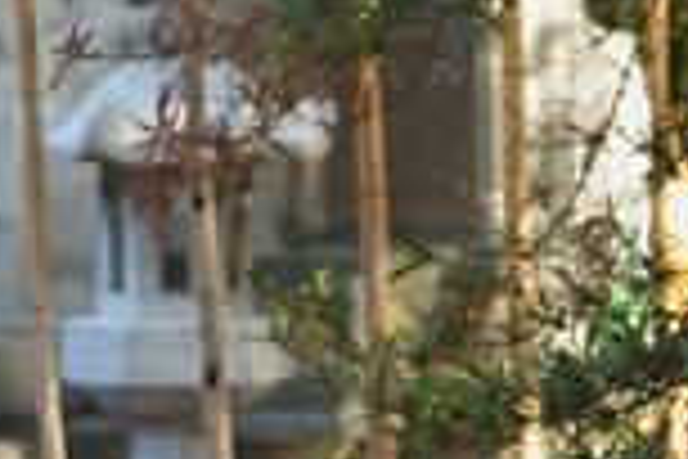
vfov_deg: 3.9
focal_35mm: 338
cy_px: -954
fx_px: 6459
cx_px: 216
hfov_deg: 6.1
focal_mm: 43
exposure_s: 1/125
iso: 250
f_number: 2.8
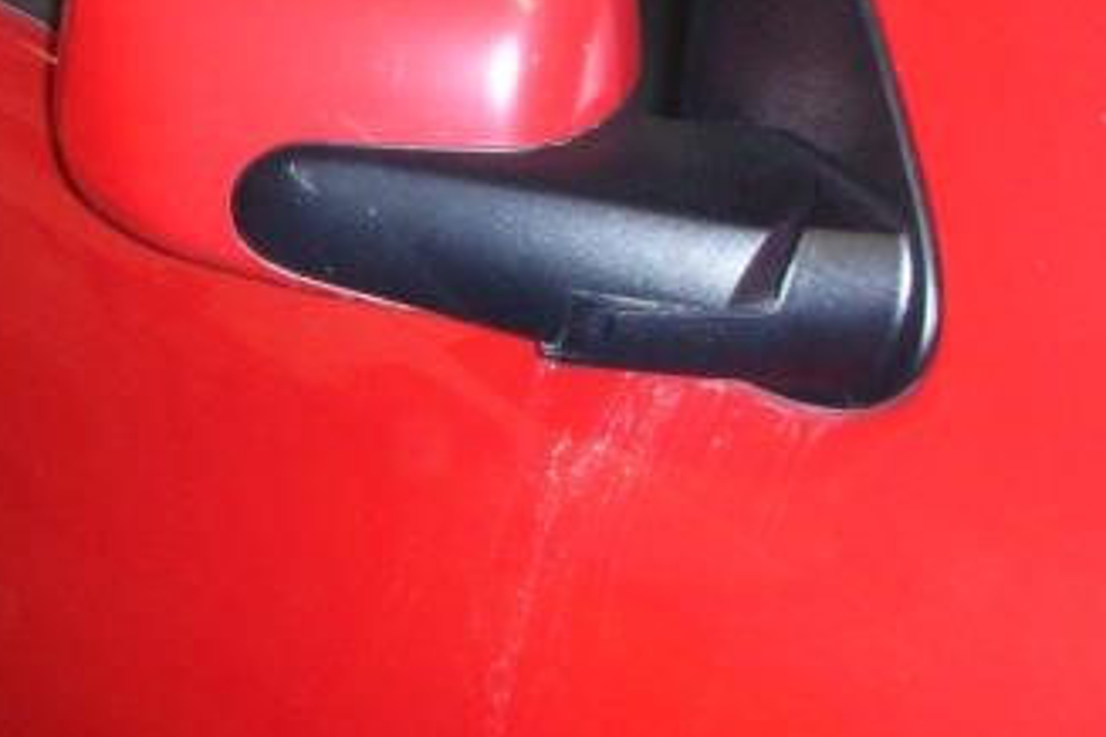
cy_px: 328
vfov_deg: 15.4
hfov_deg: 22.1
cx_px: 30
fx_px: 2734
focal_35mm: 89
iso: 200
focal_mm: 5.8
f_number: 3
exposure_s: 1/60.1
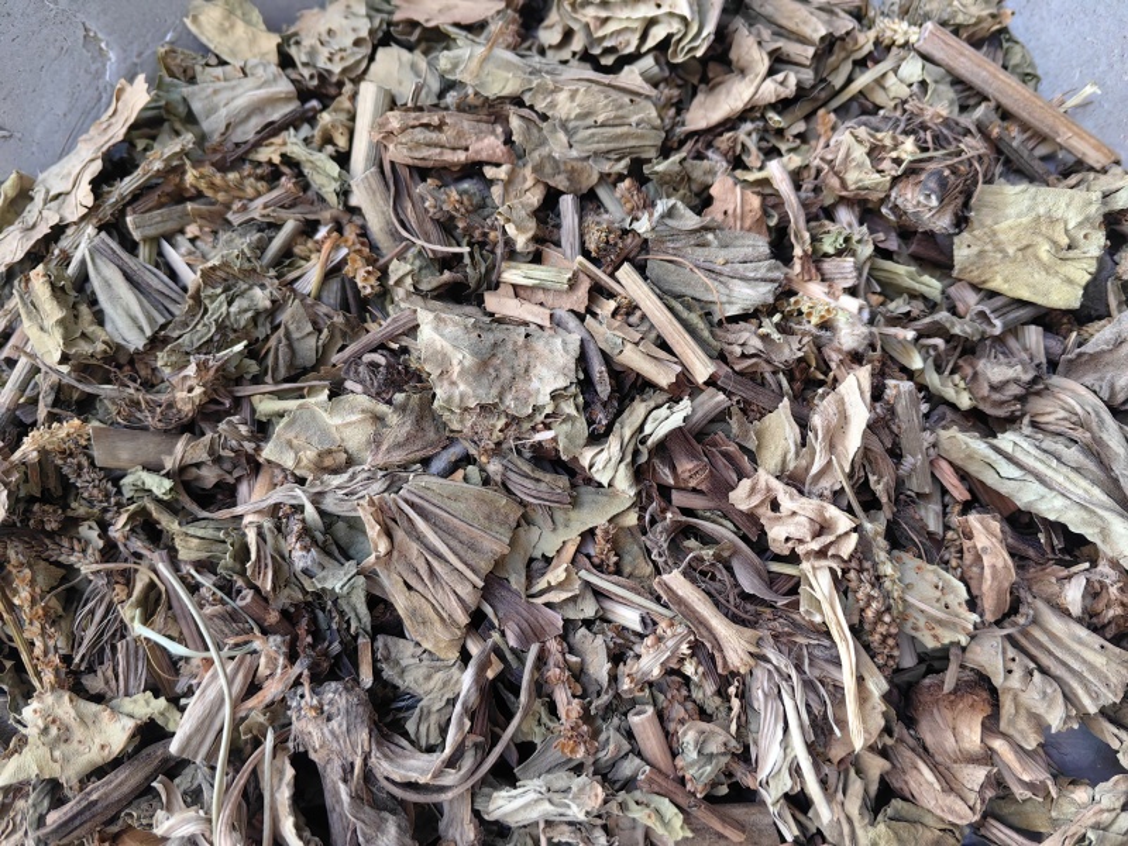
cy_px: 423
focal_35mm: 27
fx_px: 880
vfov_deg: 51.4
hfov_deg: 65.3
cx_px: 564
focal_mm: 5.75
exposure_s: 1/300
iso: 320
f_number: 2
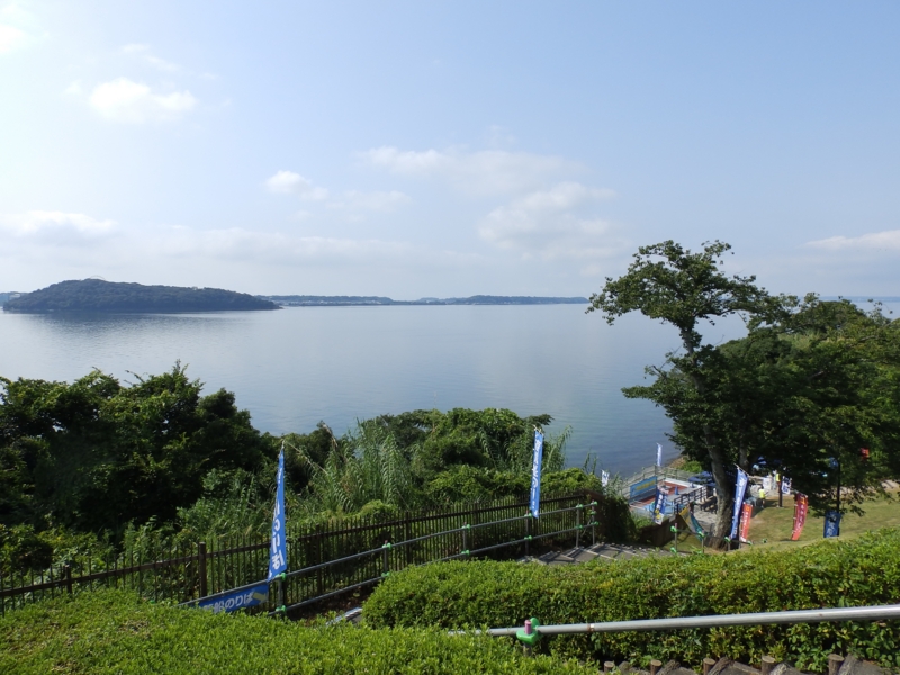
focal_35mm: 22
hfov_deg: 76.4
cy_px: 338
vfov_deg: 61.1
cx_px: 450
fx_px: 572
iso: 80
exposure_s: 1/640
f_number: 4.5
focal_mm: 4
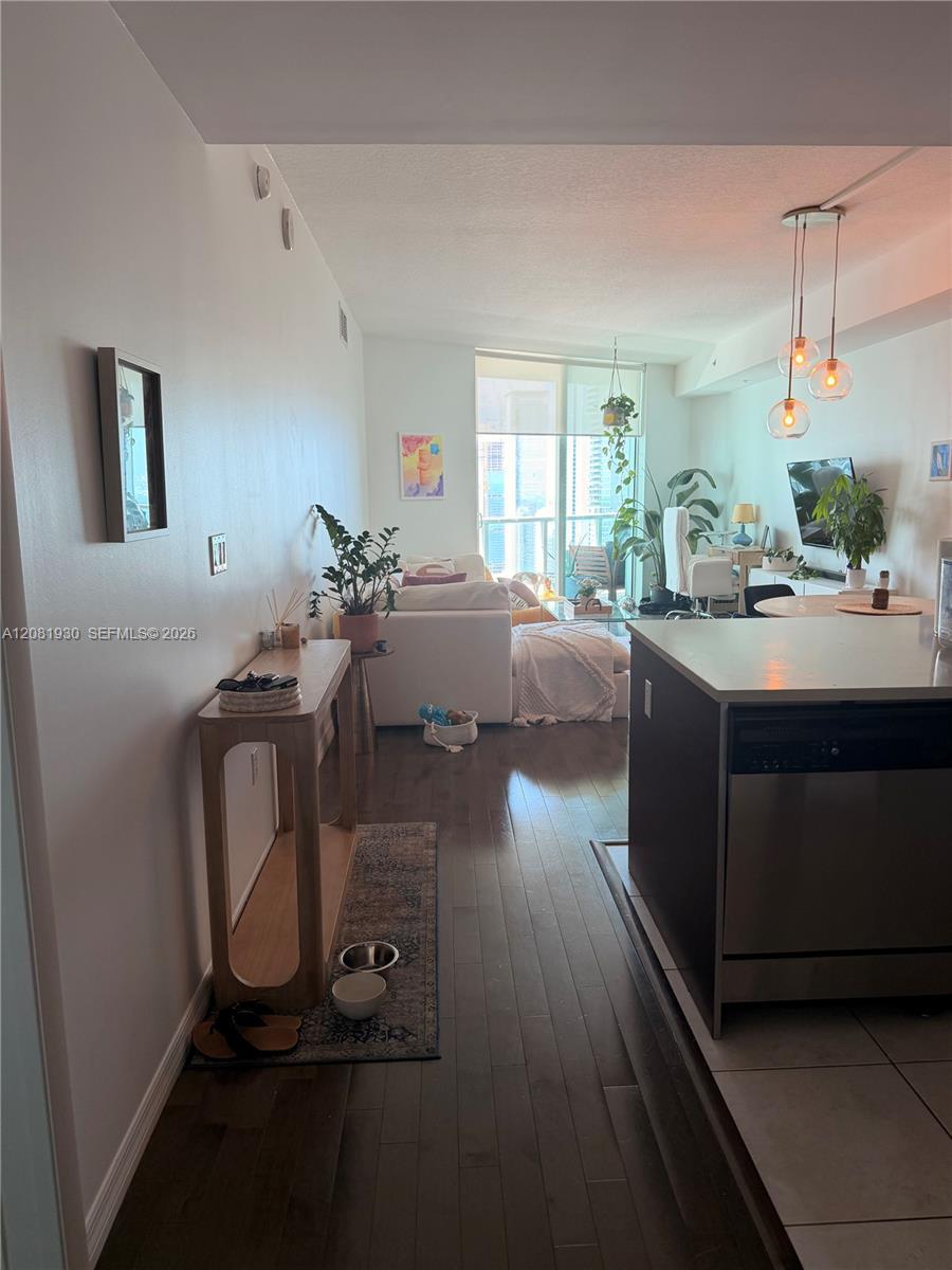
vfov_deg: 71.6
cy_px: 635
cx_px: 476
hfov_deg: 56.8
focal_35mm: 24
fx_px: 880
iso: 125
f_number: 1.78
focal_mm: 6.76
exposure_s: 1/120
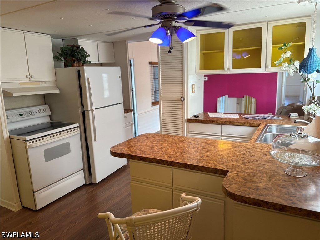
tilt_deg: -10.8
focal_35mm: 26
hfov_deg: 67.3
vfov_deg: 53.1
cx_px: 160
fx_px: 240
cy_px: 120
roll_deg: +2.6
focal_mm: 5.96
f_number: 1.6
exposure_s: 1/60
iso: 250
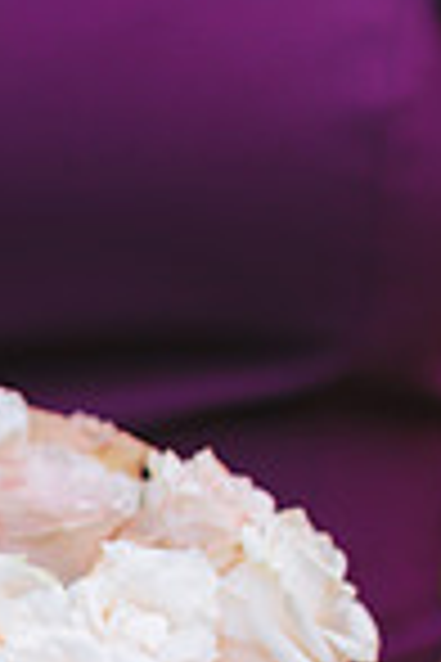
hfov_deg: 8.9
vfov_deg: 13.2
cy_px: 676
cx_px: -20
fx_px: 2811
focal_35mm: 153
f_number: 3.2
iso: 400
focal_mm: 50
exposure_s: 1/250
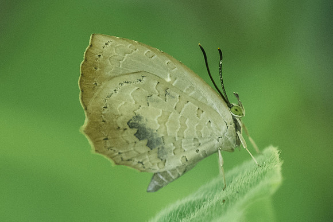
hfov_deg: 2.6
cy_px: 111
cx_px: 234
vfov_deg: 1.8
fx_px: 7263
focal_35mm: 785
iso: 800
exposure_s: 1/320
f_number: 4.5
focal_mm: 150
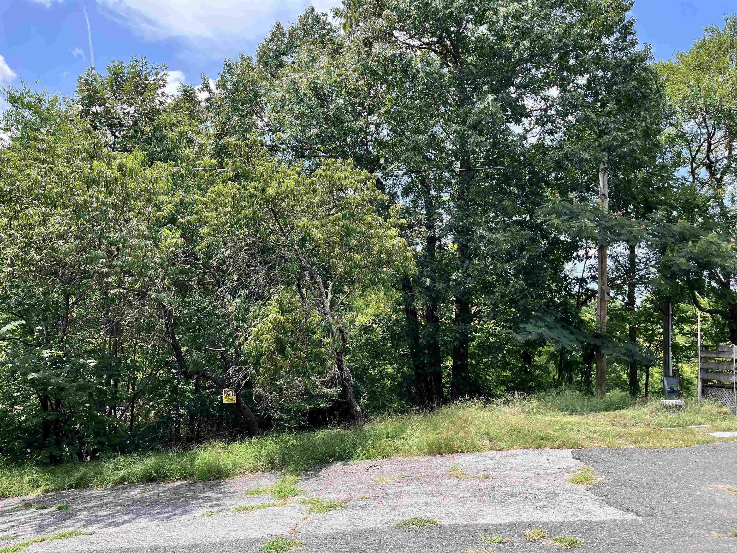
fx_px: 554
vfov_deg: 53.1
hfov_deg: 67.3
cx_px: 368
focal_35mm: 26
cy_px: 276
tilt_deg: +5.3
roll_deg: -3.8
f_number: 1.6
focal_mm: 5.1
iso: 50
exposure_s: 1/1721
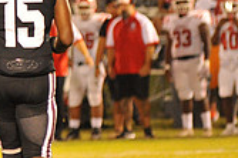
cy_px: 56
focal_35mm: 696
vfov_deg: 2.0
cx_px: -143
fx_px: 4597
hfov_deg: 3.0
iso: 5000
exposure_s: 1/160
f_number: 5
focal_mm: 200
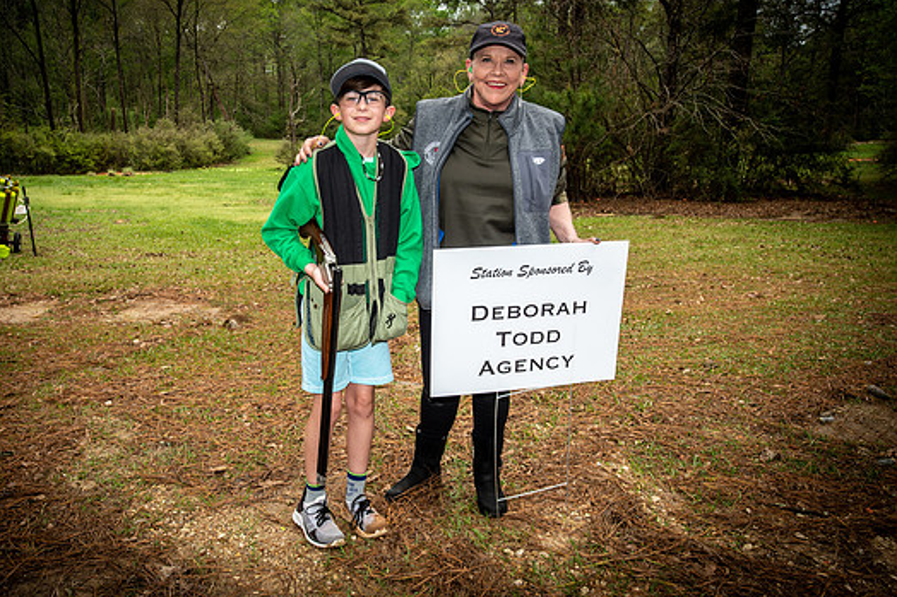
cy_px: 281
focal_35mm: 31
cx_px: 402
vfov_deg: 42.3
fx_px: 772
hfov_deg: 60.2
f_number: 8
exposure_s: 1/125
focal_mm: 28
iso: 125
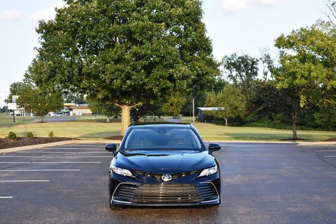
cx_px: 168
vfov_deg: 22.6
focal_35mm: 60
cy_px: 112
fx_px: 560
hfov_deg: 33.4
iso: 200
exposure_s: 1/250
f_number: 5.6
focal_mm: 40
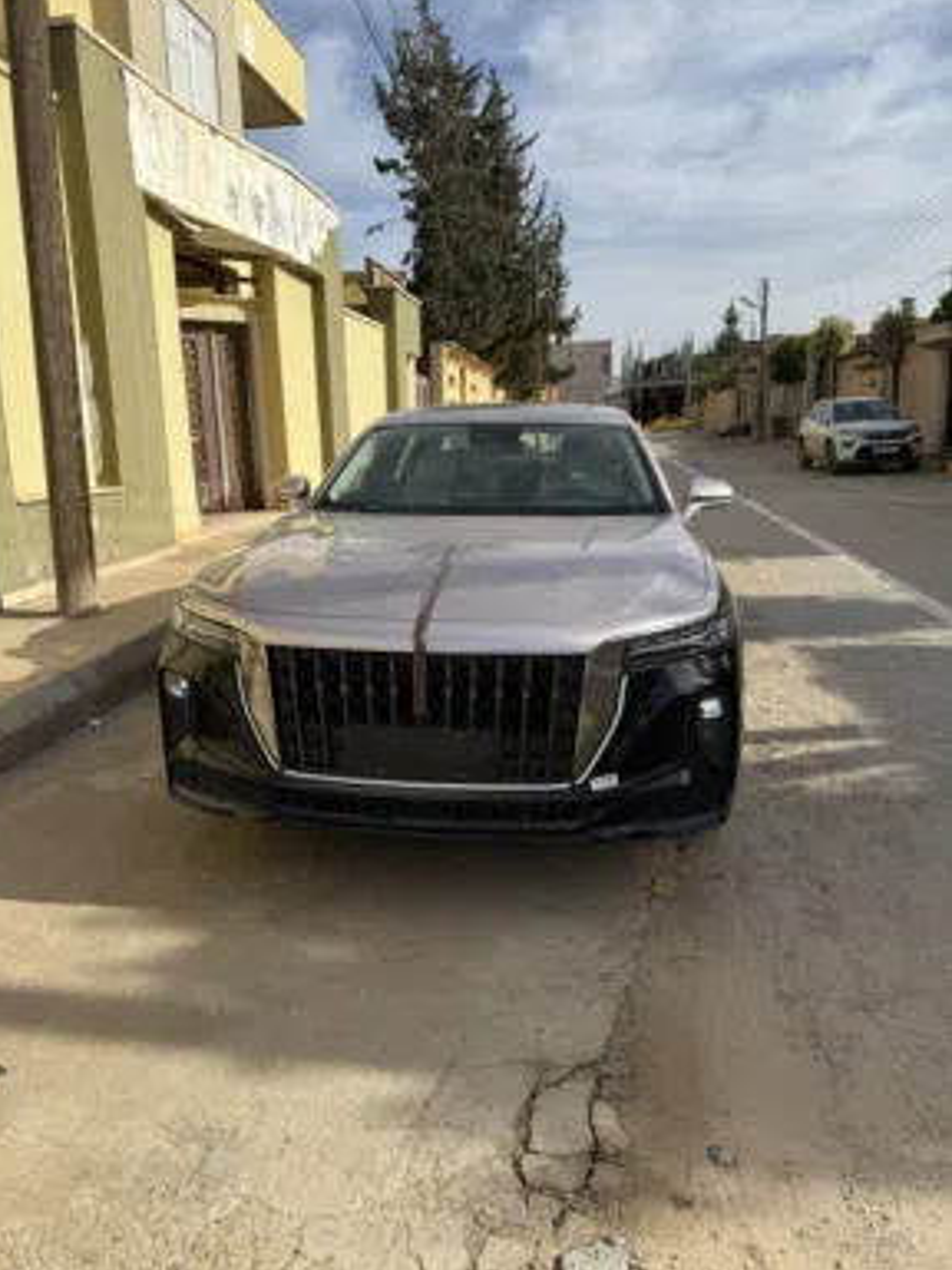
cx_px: 459
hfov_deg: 54.9
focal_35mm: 25
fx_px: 917
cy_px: 618
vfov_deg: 69.4
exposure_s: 1/5319
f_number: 1.78
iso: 80
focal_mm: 6.76
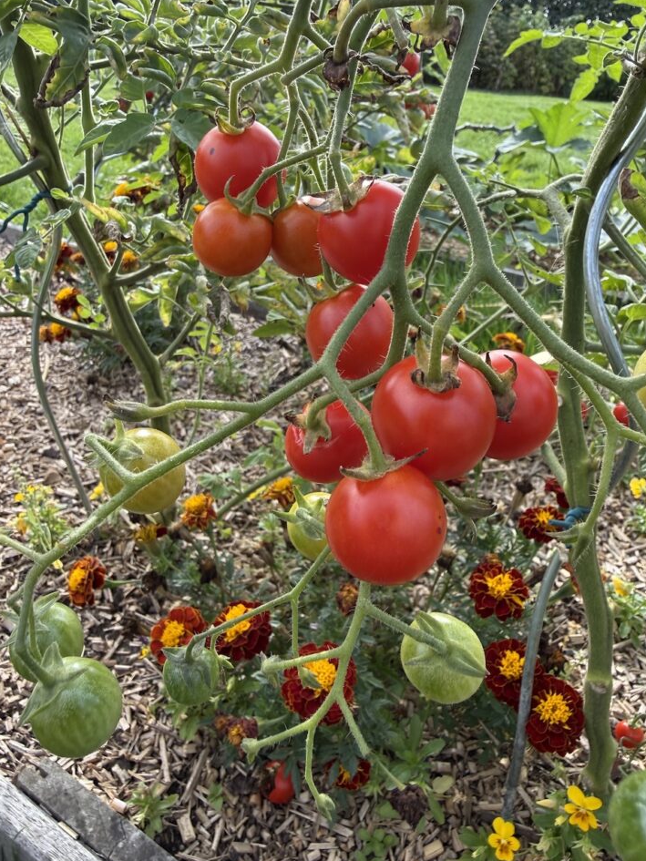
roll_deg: -5.7
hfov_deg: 53.1
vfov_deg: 67.3
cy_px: 432
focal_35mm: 26
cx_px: 332
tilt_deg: -25.5
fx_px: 647
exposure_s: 1/178
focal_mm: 2.22
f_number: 2.2
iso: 40
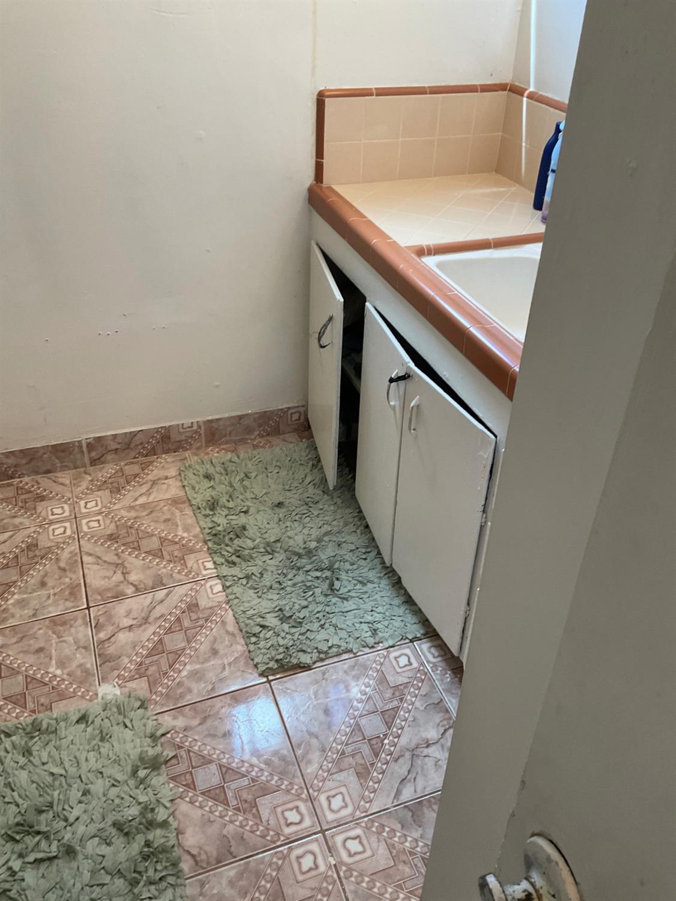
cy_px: 450
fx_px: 755
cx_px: 338
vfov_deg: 61.7
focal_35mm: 29
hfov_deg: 48.2
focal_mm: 3
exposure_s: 1/120
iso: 64
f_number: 1.8
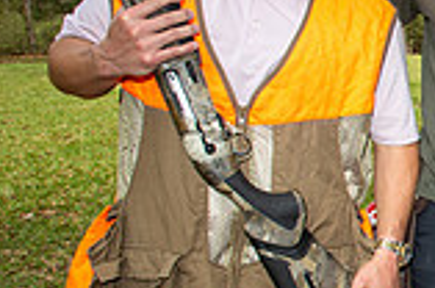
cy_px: 155
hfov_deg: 23.0
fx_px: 760
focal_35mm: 63
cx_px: 715
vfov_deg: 21.5
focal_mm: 17
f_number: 7.1
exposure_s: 1/250
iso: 125
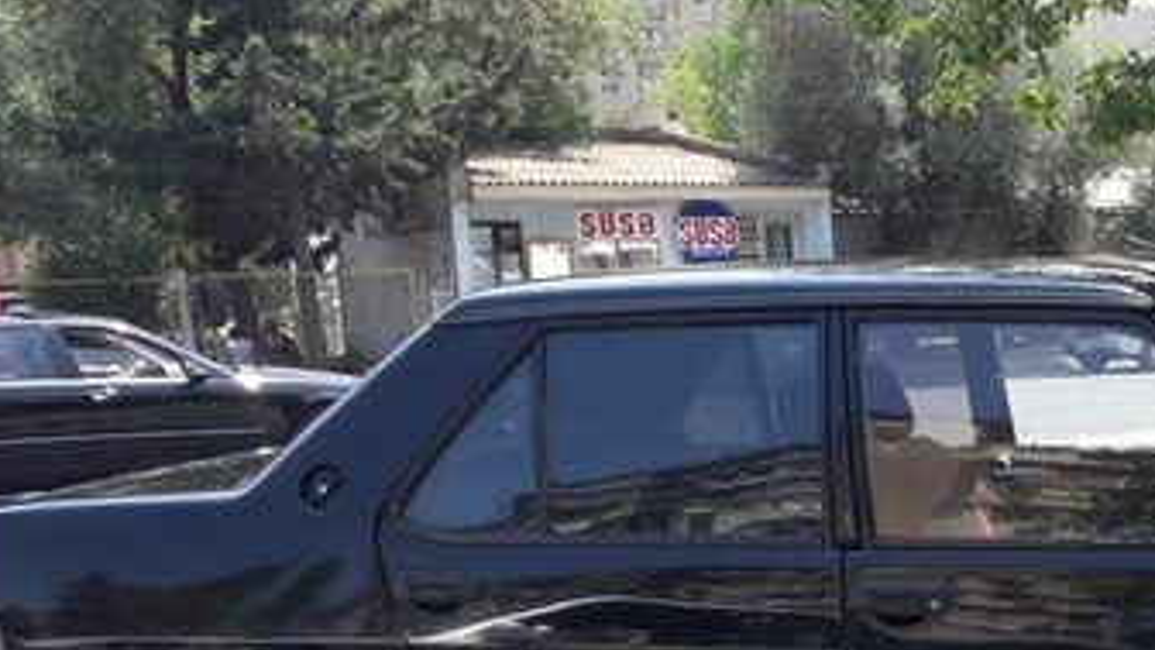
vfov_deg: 18.9
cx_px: 993
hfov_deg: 33.4
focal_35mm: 60
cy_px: 789
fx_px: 1838
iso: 40
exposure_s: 1/463
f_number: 1.9
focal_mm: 3.7
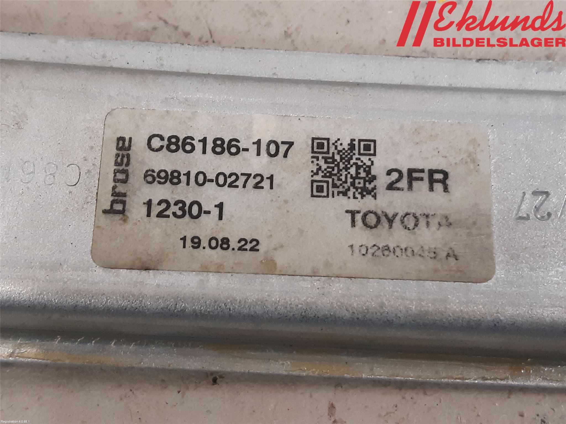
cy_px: 212
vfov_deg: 53.1
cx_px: 283
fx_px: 425
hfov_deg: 67.3
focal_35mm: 26
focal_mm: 3.93
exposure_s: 1/50
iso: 250
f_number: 1.7
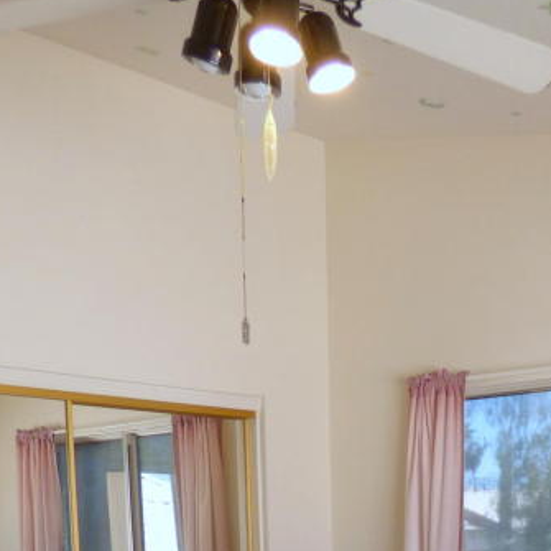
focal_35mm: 54
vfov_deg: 28.4
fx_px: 972
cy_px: 623
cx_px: 484
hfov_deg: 30.4
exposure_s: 1/80
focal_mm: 3.58
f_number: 2.8
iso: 100
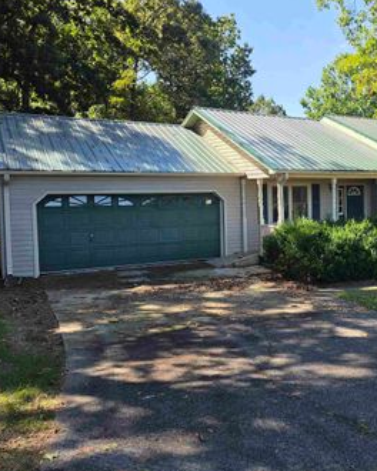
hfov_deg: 40.2
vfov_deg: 52.8
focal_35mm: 34
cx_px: 337
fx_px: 474
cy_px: 212
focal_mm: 6.5
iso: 64
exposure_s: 1/3309
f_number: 1.4
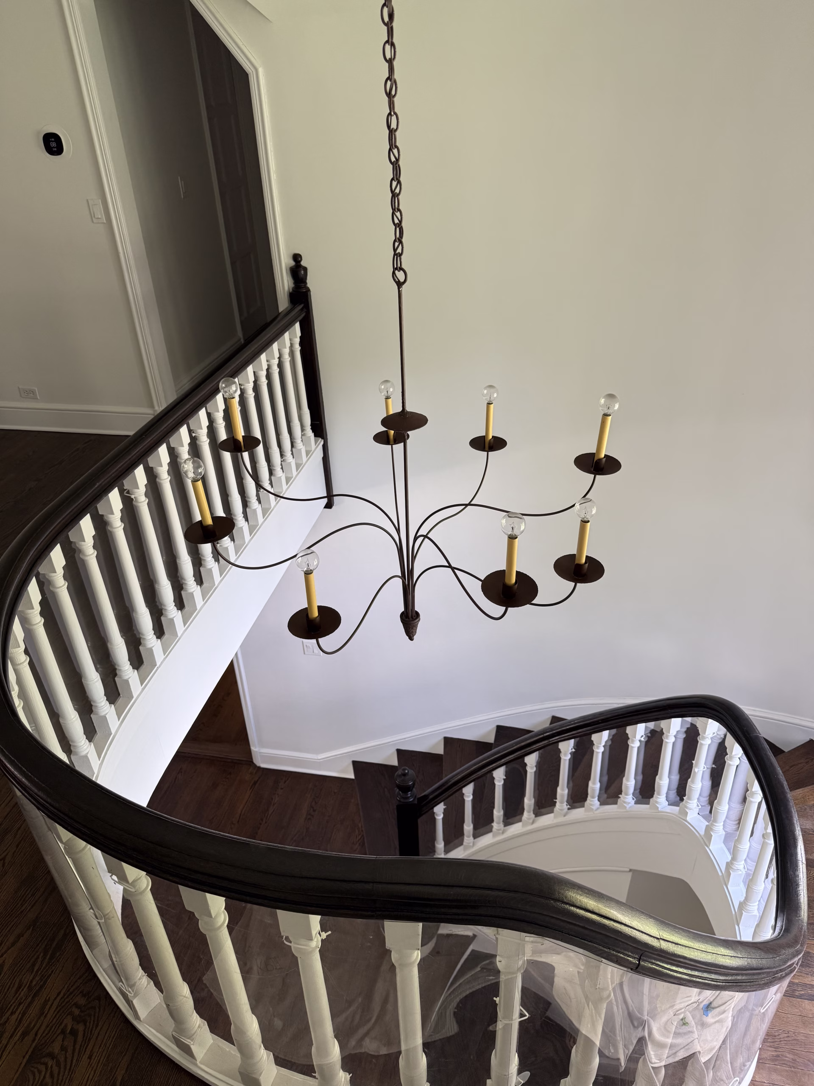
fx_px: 752
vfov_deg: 71.6
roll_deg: +3.3
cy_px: 543
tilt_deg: -30.9
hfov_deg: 56.8
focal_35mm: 24
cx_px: 407
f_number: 1.78
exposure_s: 1/99
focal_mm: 6.76
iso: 200
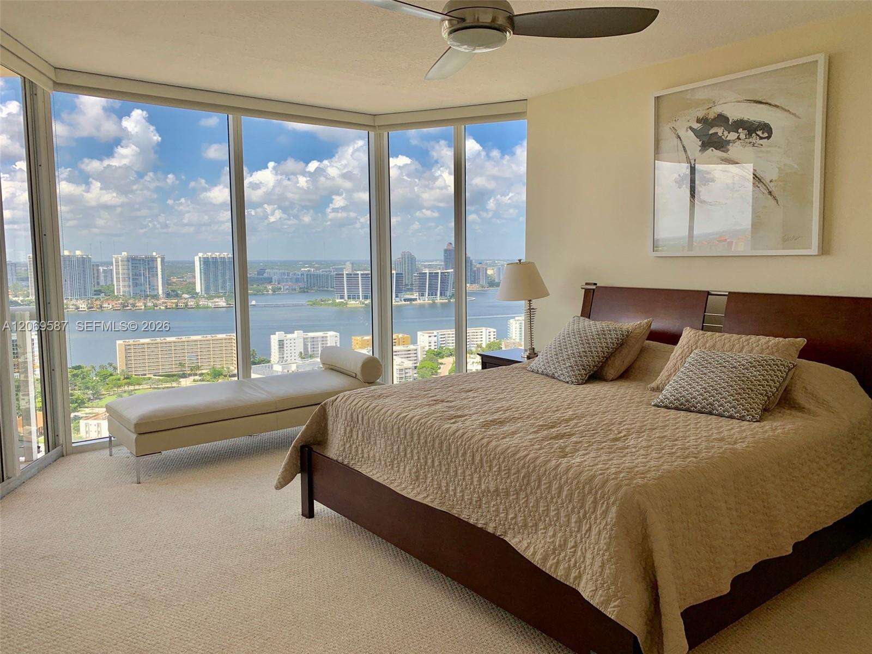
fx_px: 655
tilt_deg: -5.1
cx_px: 436
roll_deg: +0.6
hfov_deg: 67.3
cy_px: 327
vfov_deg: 53.1
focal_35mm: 26
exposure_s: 1/345
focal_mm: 4.25
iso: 25
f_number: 1.8
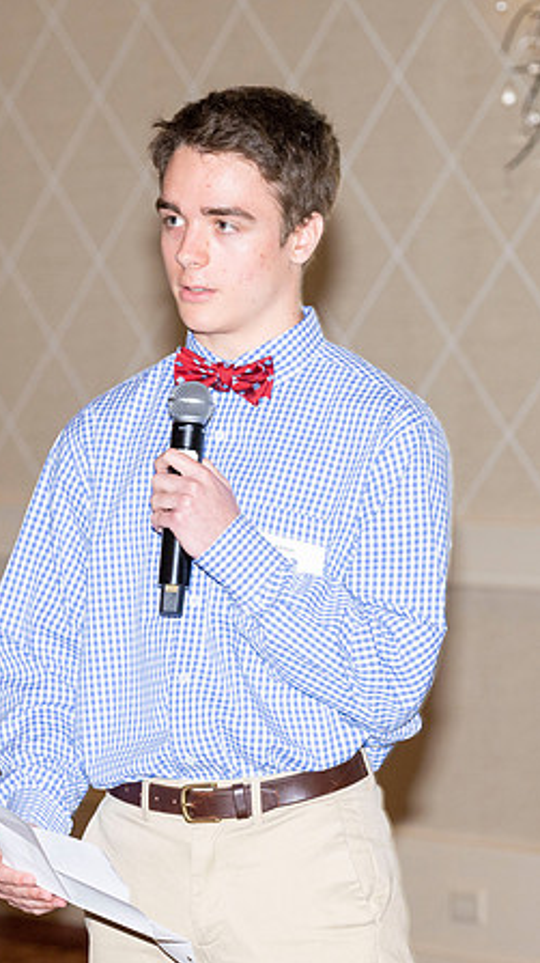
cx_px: 350
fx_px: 4843
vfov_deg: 11.3
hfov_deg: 6.4
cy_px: 483
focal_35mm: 190
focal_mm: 120
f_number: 5.6
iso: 1000
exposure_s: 1/100
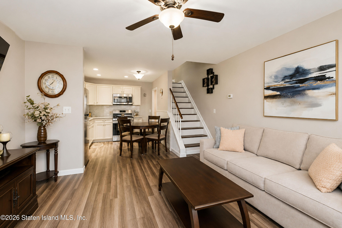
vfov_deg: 77.3
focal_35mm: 15
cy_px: 114
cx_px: 171
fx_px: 142
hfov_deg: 100.4
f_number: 7.1
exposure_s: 1/60
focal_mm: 10
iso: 2000
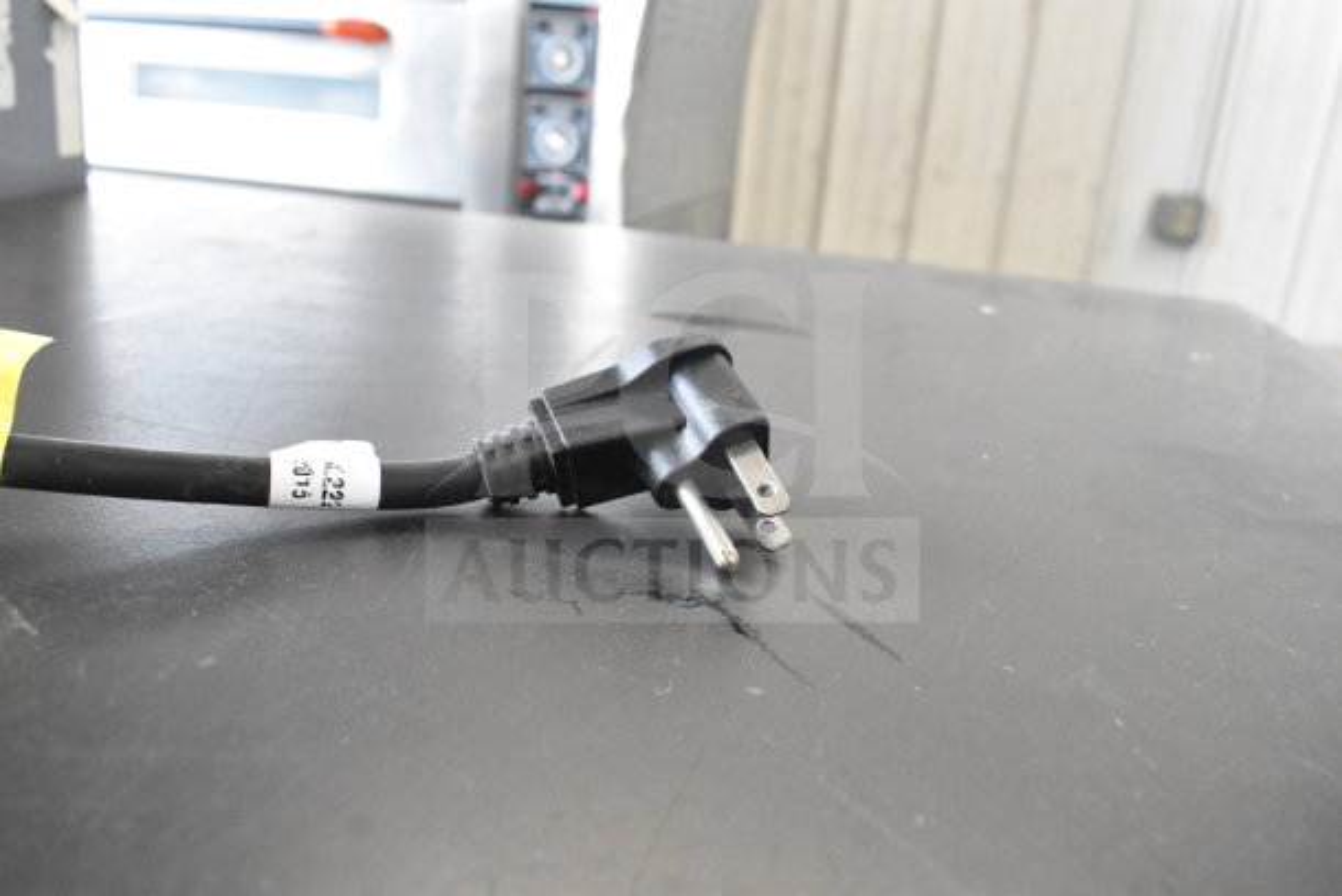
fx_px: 1119
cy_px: 448
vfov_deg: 43.6
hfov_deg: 61.9
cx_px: 671
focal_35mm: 30
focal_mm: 20
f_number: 8
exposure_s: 1/250
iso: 6400
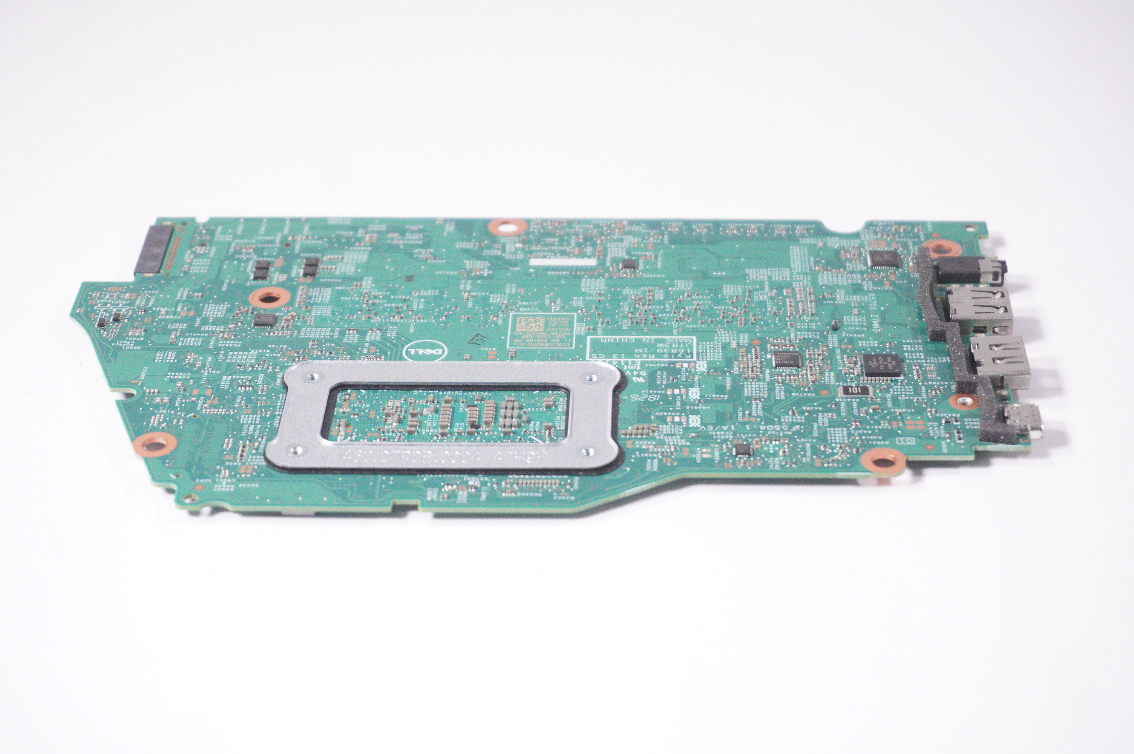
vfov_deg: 18.1
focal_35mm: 75
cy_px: 377
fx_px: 2360
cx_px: 567
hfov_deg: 27.0
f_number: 5.6
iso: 5000
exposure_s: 1/1600
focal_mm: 50
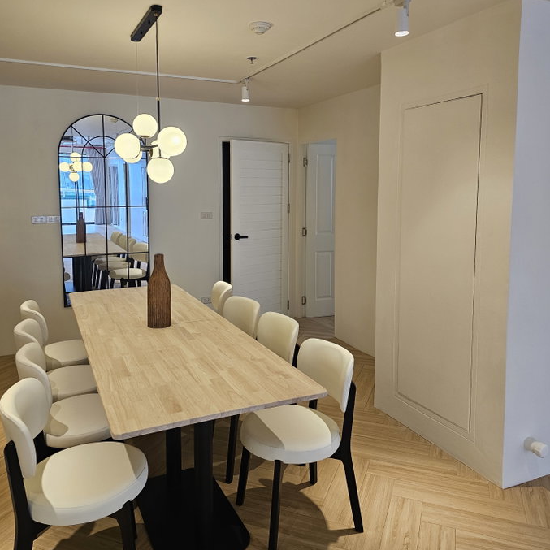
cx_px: 270
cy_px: 247
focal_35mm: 28
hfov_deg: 57.3
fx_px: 503
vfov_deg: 57.2
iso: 125
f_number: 1.7
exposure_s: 1/100
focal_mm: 6.3
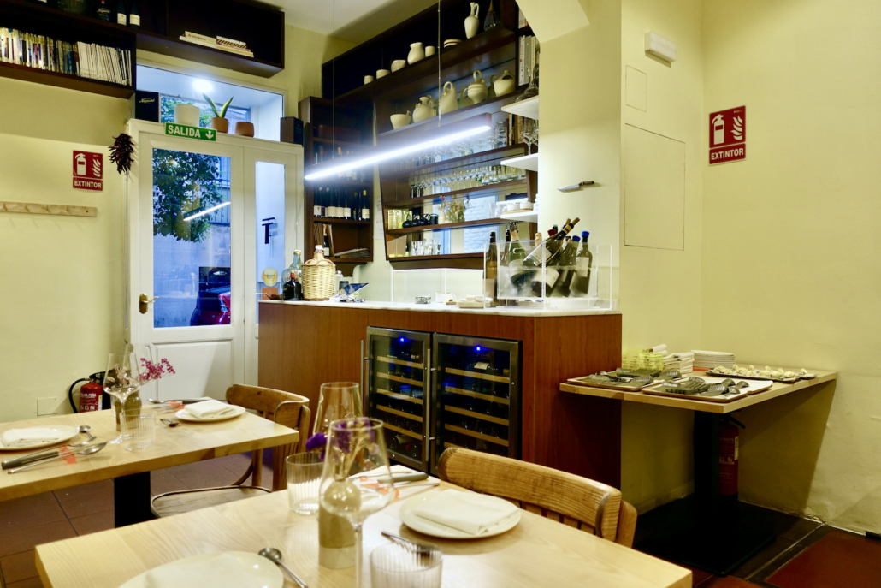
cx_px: 440
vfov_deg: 53.1
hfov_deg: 73.7
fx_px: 587
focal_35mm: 24
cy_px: 294
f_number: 1.8
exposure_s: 1/30
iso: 160
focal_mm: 8.8
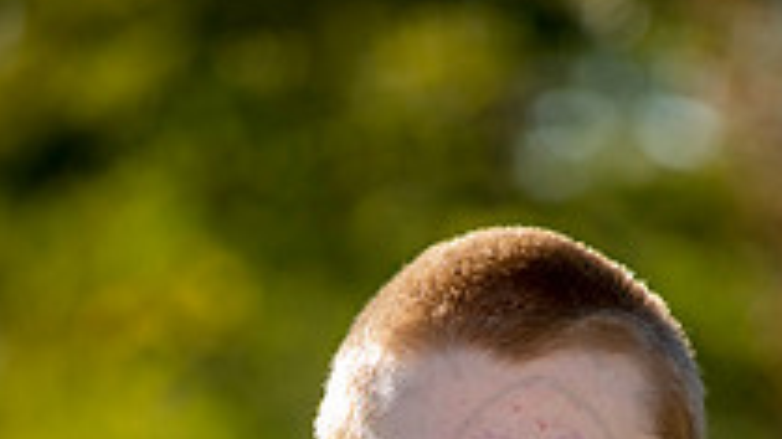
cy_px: 811
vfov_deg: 2.7
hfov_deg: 4.8
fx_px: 9329
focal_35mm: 450
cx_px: 547
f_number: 6.3
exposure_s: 1/500
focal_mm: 200
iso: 400
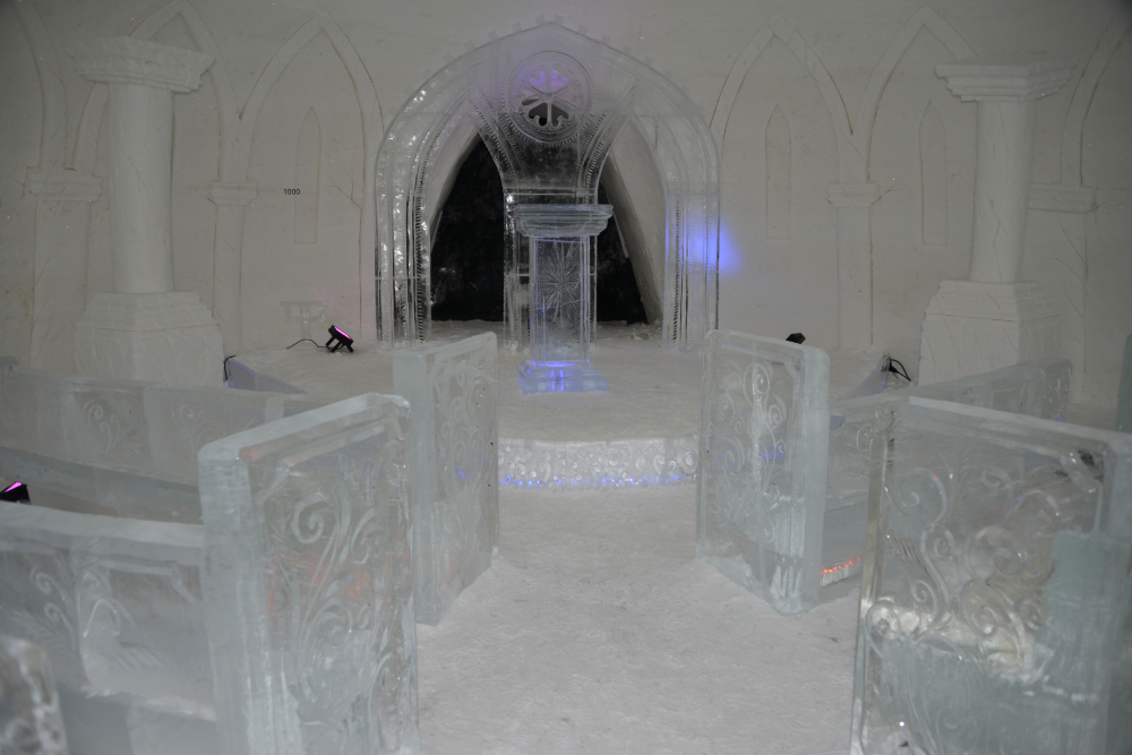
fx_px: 881
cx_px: 566
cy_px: 378
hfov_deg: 65.5
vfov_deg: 46.4
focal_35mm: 28
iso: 200
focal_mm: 28
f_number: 3.5
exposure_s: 1/250
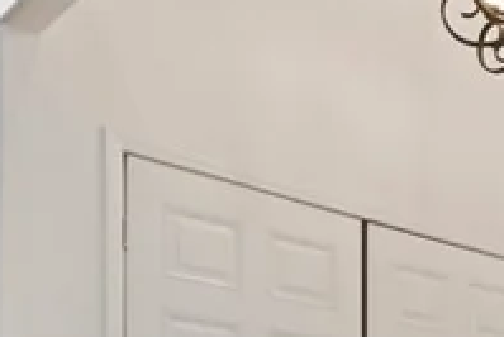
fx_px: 1009
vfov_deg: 16.7
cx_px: 641
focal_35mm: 72
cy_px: 551
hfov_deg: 24.7
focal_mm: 14
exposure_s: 1/125
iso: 500
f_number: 10
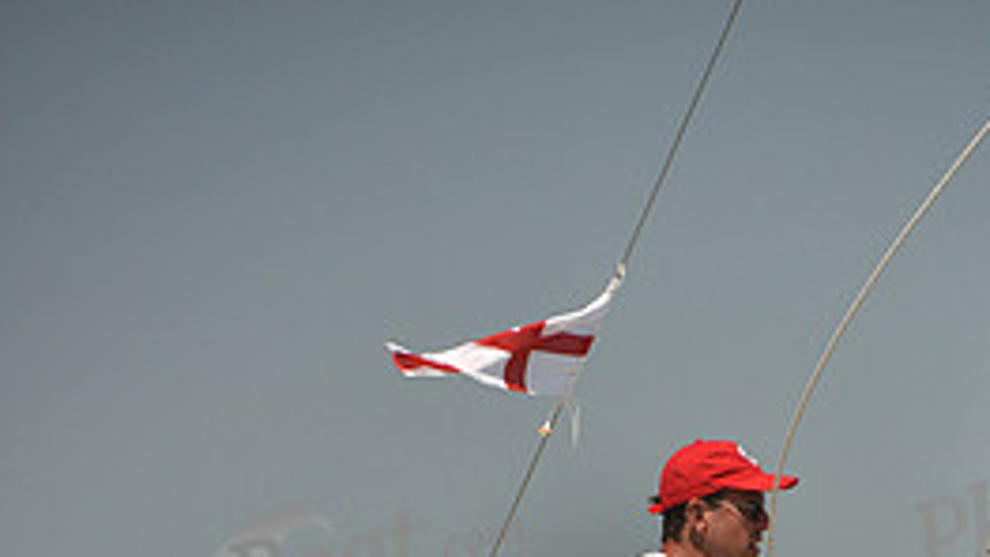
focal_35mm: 463
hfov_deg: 4.7
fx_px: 12155
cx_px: 721
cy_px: 1076
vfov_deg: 2.6
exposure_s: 1/1250
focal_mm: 200
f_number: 7.1
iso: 320
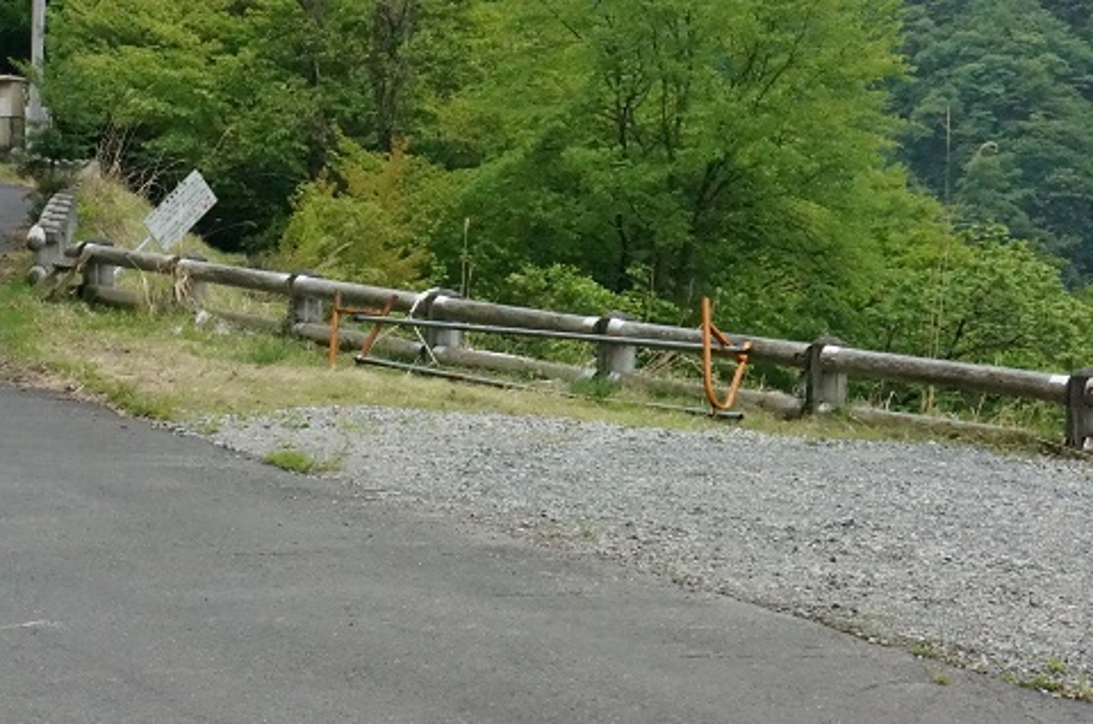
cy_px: 362
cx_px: 546
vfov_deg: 15.5
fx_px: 2659
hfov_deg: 23.2
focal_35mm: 88
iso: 12800
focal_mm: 58.5
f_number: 36
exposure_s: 1/500
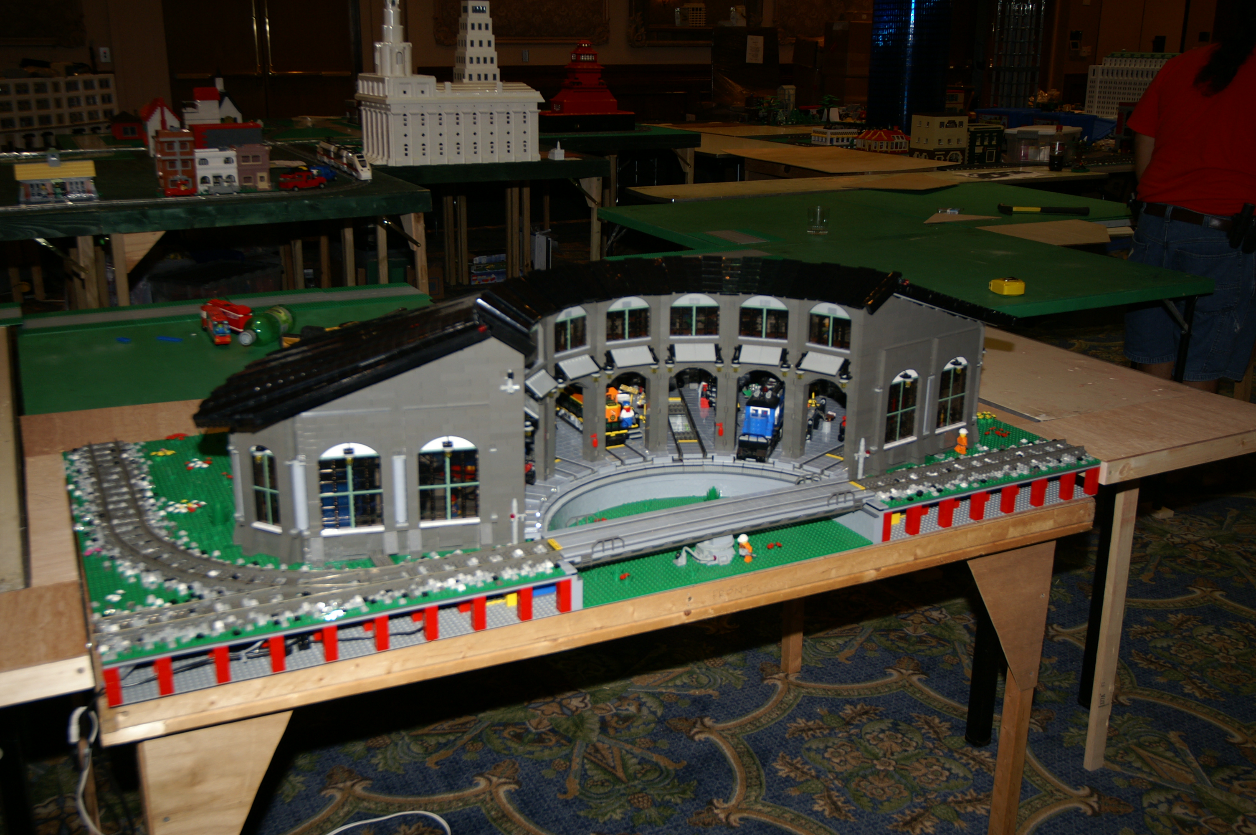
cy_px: 418
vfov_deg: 39.9
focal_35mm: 33
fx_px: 1150
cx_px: 628
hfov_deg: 57.3
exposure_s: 1/60
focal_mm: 22
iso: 200
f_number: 4
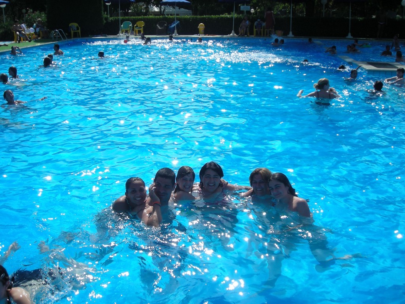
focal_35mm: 38
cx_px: 202
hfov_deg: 49.0
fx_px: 445
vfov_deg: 37.7
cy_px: 152
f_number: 6.4
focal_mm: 6.3
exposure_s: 1/242
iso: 50
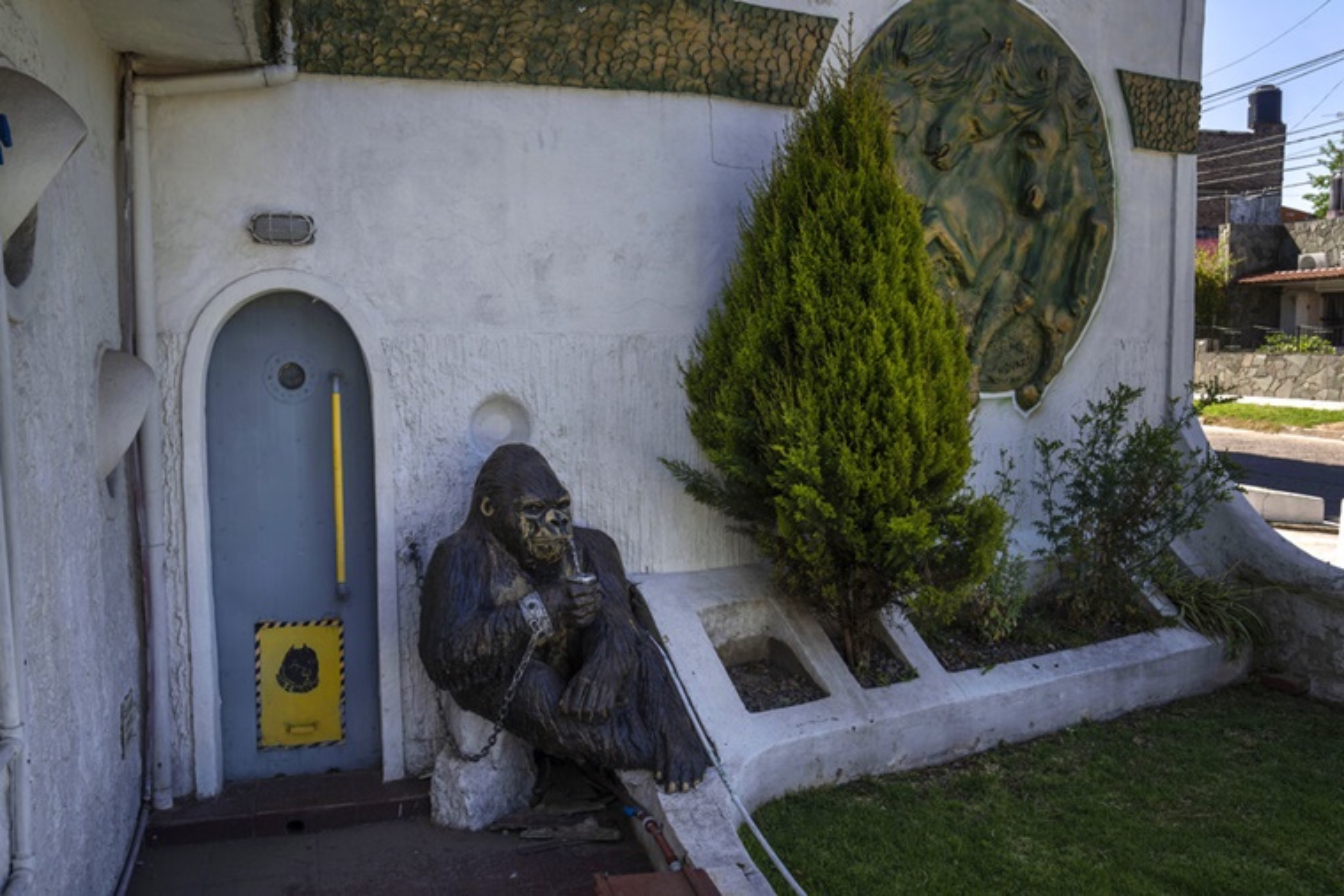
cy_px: 448
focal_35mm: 31
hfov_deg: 60.3
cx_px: 672
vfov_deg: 42.3
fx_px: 1157
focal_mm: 31
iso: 250
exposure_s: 1/200
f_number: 8
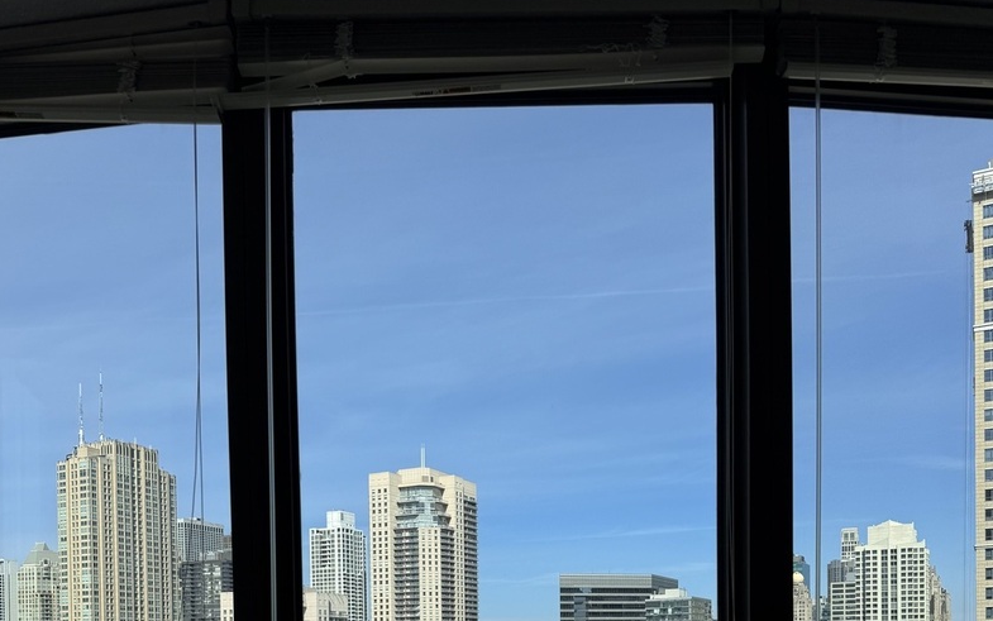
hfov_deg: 55.3
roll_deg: +2.2
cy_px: 656
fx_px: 947
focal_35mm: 35
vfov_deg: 32.6
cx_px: 487
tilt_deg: -0.4
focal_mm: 6.76
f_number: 1.78
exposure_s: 1/4608
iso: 80
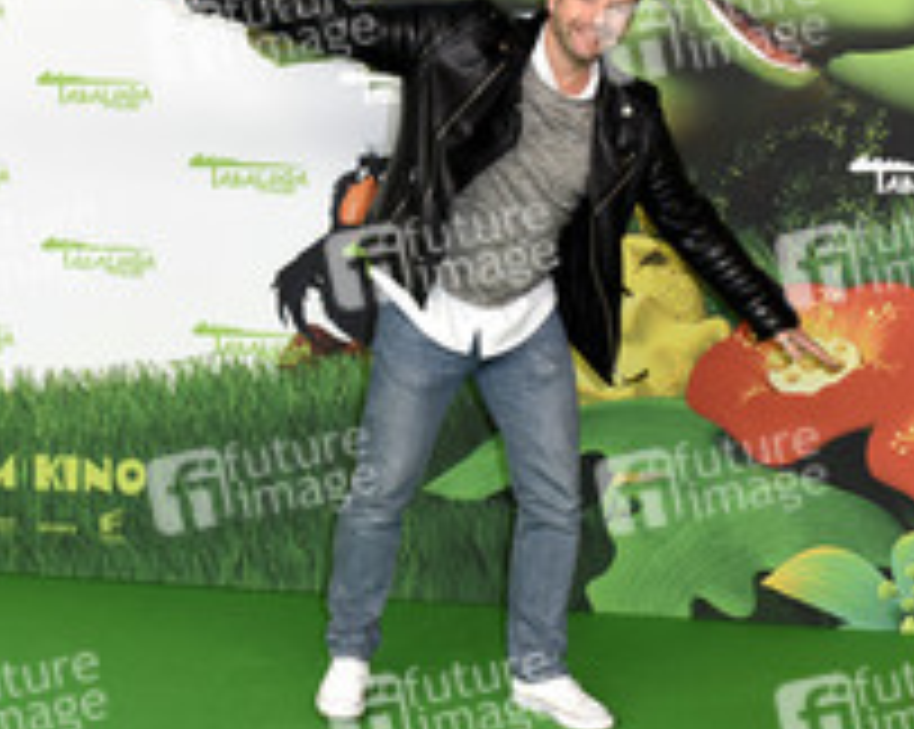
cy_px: 144
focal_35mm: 75
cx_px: 322
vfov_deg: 20.2
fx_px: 2027
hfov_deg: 25.3
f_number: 5.6
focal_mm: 24
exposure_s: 1/125
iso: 500
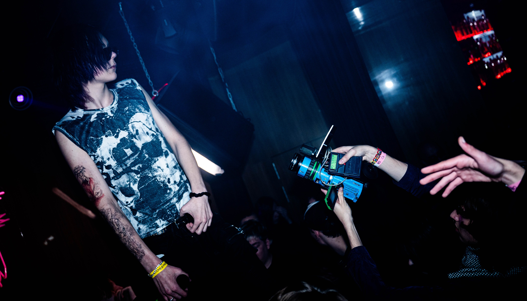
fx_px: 410
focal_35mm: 29
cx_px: 264
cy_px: 125
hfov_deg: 65.5
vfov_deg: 40.2
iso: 1250
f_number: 2.8
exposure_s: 1/200
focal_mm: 28
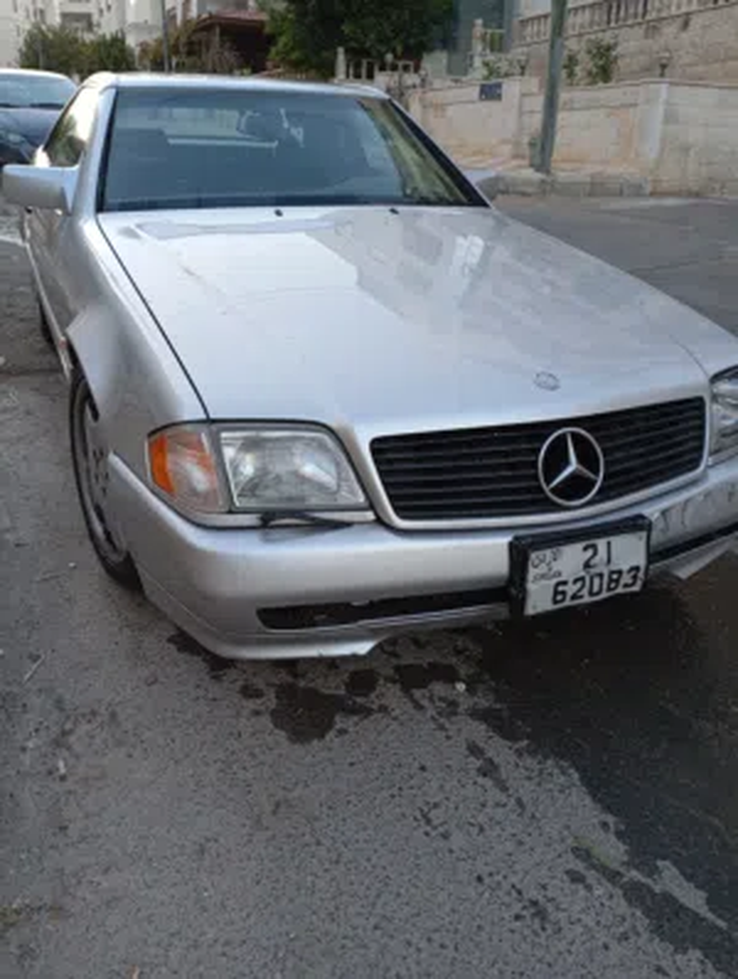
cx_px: 369
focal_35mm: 28
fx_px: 793
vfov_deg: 63.4
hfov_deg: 49.9
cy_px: 490
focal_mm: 4.27
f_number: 1.8
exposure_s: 1/60
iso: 134
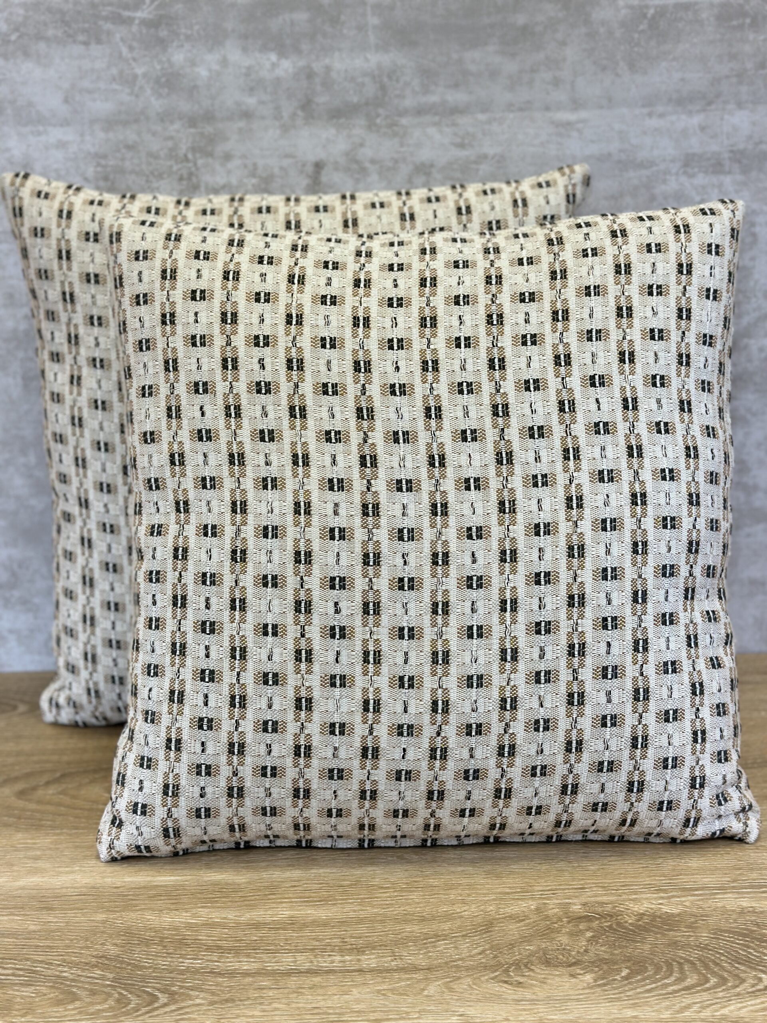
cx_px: 384
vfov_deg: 39.7
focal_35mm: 48
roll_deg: +1.5
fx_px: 1418
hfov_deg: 30.3
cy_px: 512
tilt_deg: -17.9
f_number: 1.78
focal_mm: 6.86
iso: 64
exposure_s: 1/138
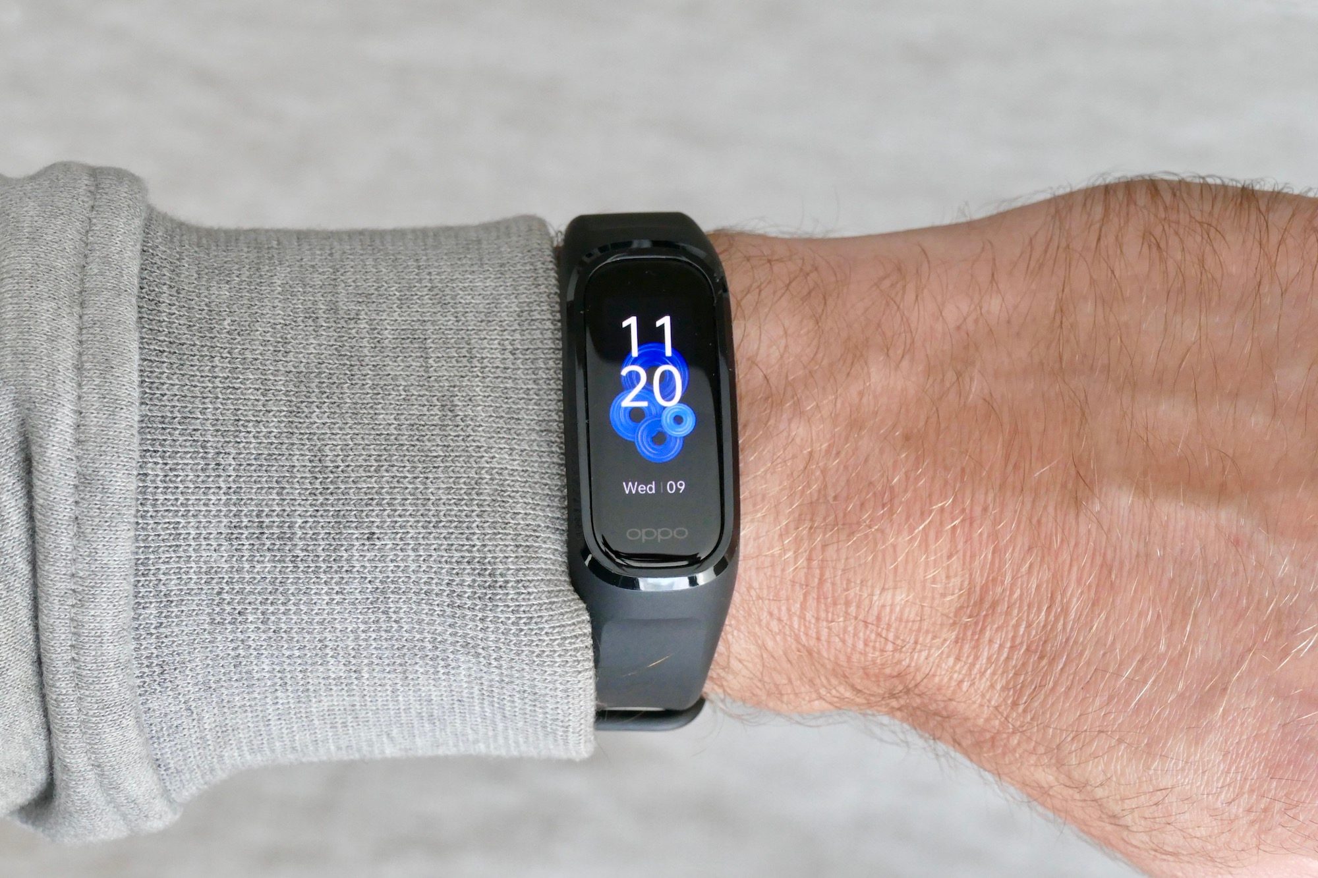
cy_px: 439
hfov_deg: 20.6
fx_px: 3624
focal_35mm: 99
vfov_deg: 13.8
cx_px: 659
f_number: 6.3
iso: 1000
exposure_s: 1/80
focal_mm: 35.95
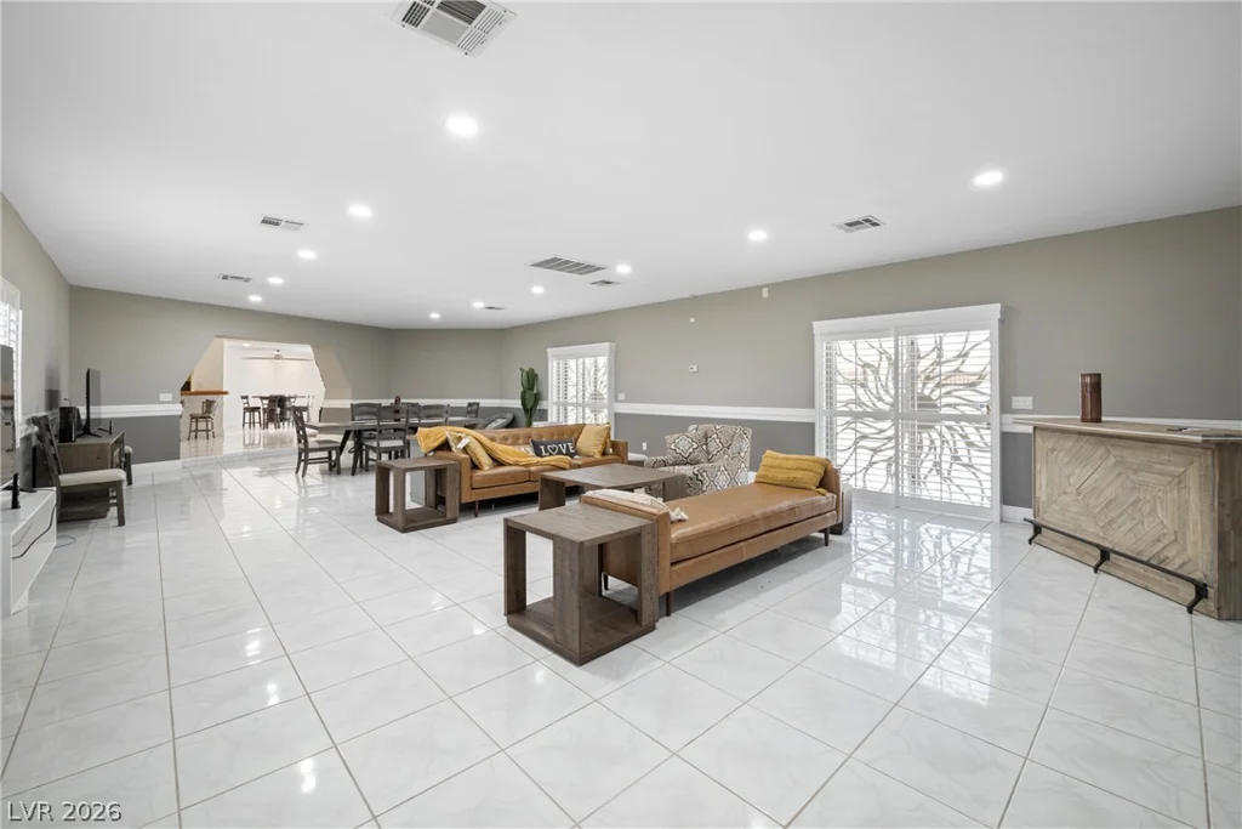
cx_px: 621
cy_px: 414
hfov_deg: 104.2
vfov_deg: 81.2
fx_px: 483
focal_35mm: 14
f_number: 9
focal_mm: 14
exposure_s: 1.7
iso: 100
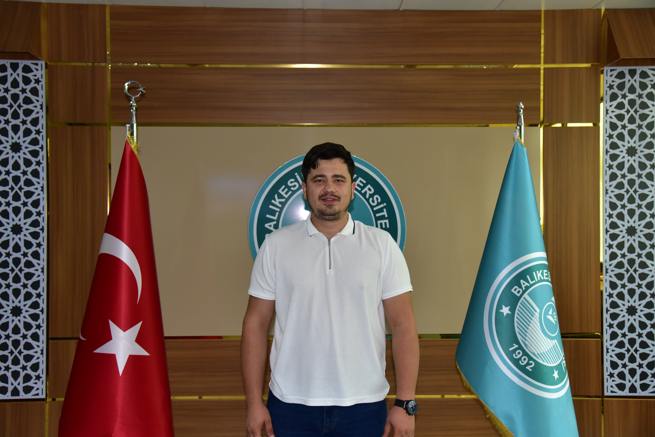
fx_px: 637
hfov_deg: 54.4
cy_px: 218
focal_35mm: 35
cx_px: 328
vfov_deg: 37.9
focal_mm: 35
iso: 1600
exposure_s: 1/200
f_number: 5
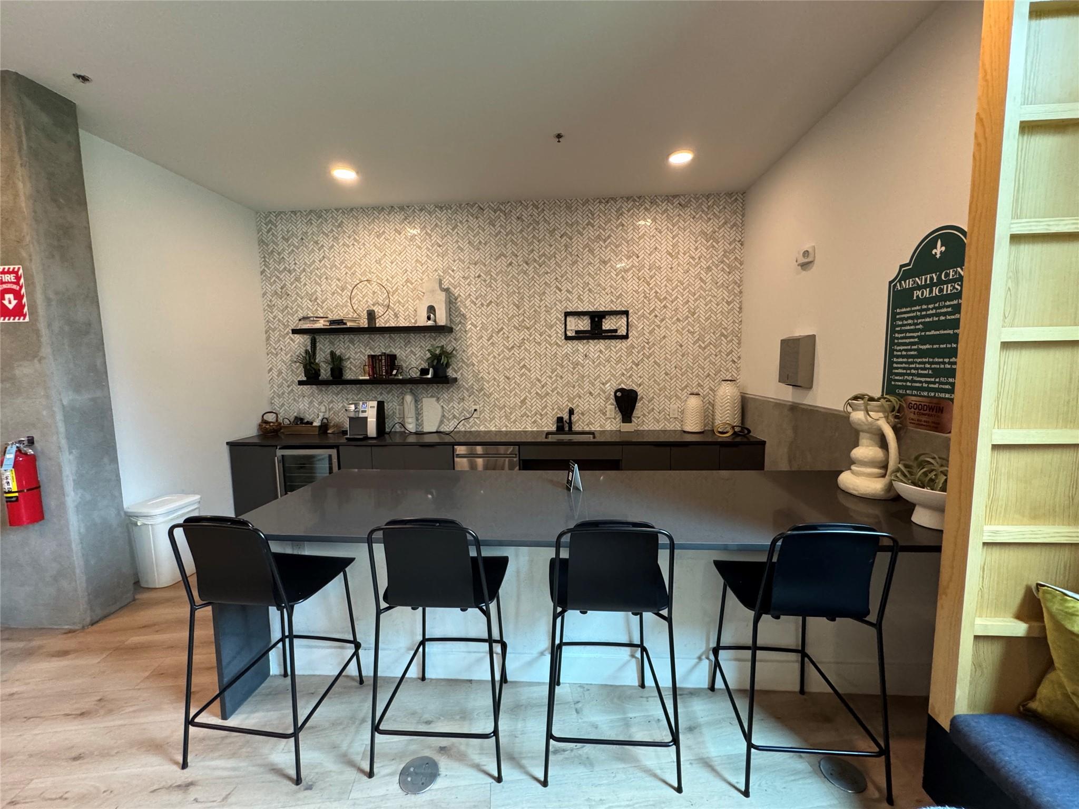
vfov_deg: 85.7
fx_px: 436
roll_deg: +0.5
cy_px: 404
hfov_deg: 102.1
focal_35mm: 14
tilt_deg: -6.0
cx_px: 540
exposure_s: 1/60
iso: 500
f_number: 2.2
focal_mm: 2.22
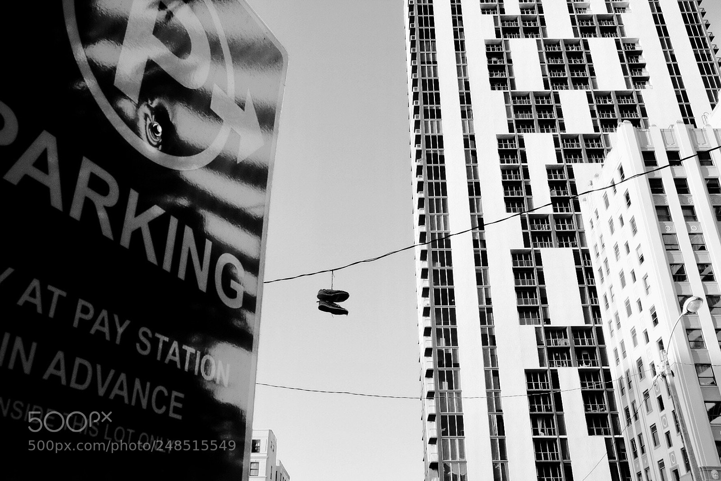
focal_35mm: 35
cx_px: 360
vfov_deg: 37.9
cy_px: 240
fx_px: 701
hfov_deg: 54.4
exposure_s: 1/500
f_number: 10
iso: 3200
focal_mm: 23
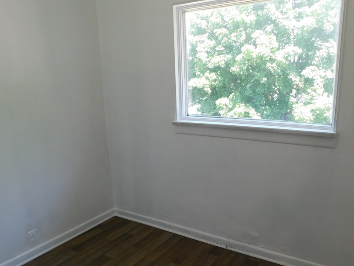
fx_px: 297
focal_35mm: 29
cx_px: 211
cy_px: 154
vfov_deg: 48.0
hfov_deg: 61.2
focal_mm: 4
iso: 125
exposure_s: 1/80
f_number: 3
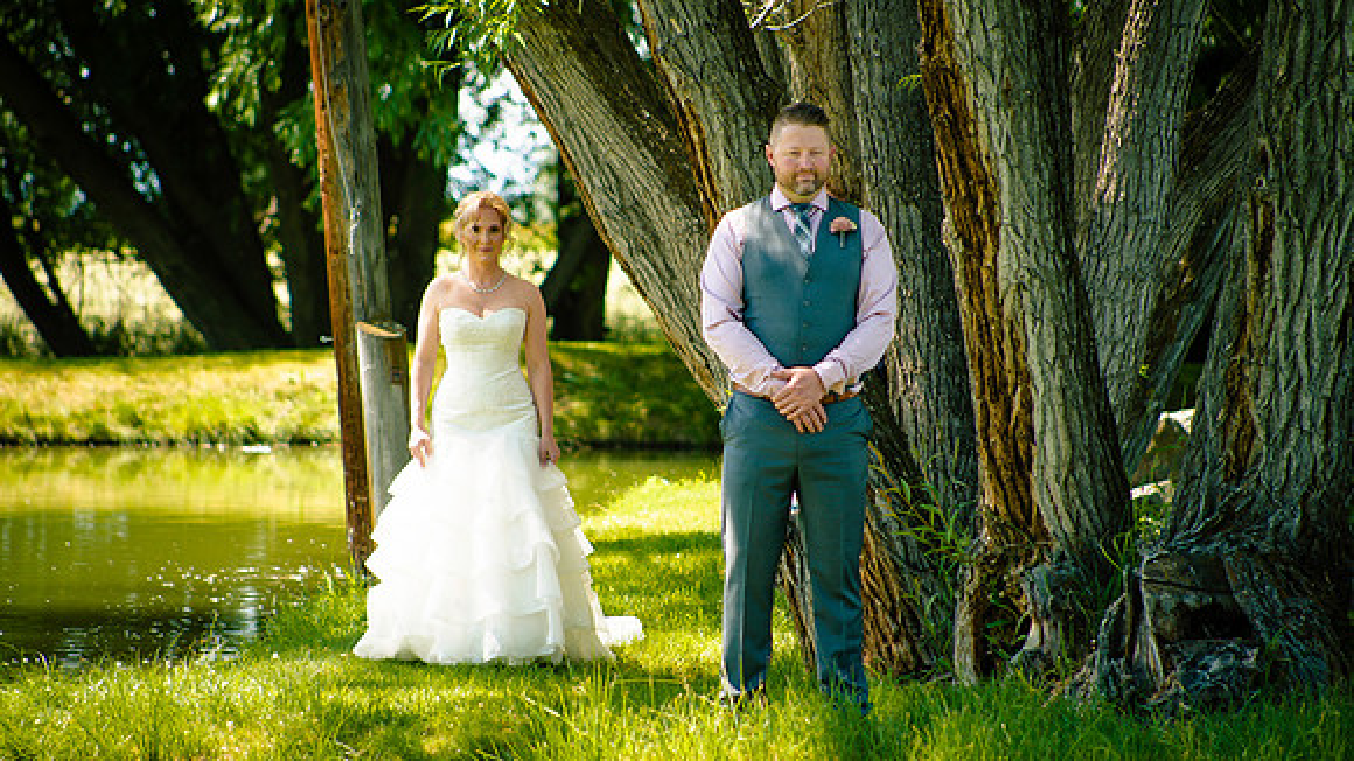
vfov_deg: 5.6
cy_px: 380
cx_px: 677
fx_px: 7713
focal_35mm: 215
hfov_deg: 10.0
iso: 250
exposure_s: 1/250
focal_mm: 205
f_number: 5
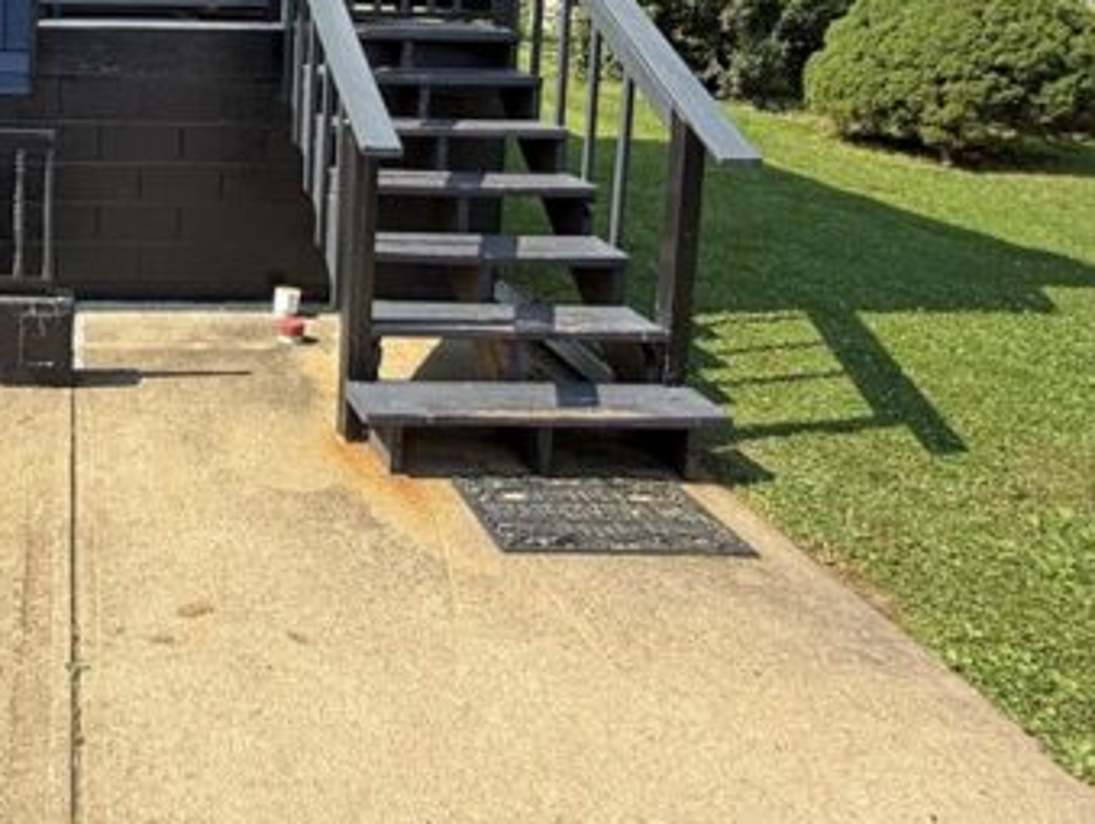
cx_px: 116
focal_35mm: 33
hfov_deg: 49.5
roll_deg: -1.4
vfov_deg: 39.5
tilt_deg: -3.3
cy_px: 65
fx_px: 1045
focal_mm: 2.22
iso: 50
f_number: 2.2
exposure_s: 1/355
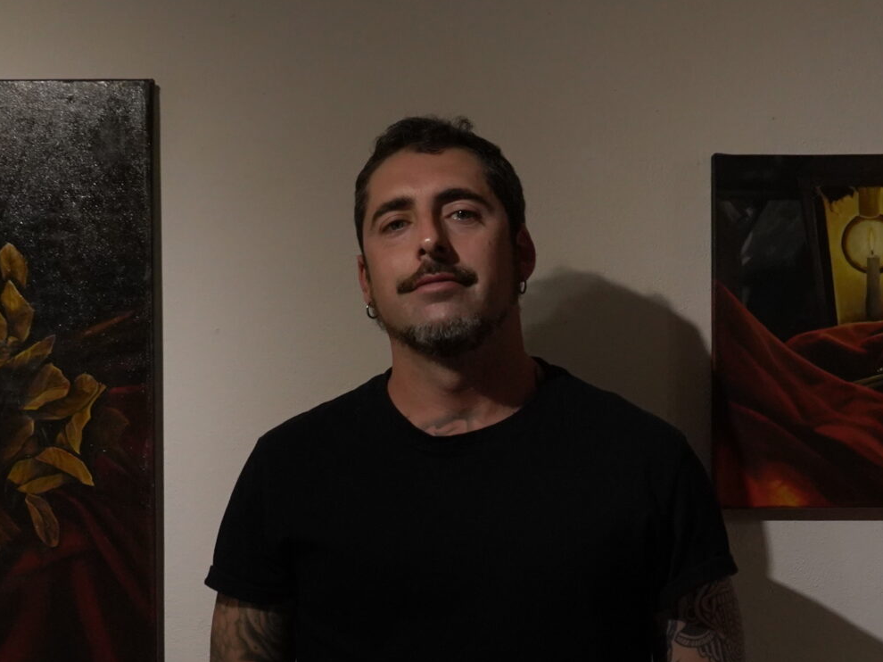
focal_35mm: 92
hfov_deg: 21.3
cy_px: 535
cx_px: 539
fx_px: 2346
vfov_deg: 15.9
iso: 3200
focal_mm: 37
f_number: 4
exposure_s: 1/400
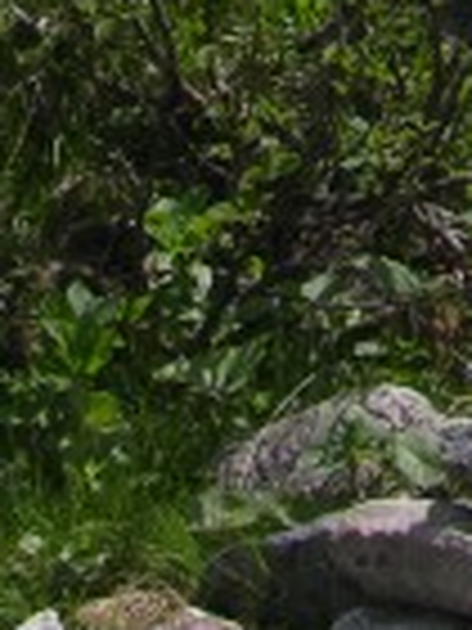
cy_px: -1048
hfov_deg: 7.7
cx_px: 396
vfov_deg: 9.0
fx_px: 3491
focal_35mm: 192
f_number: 6.3
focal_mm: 8.9
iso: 50
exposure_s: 1/280
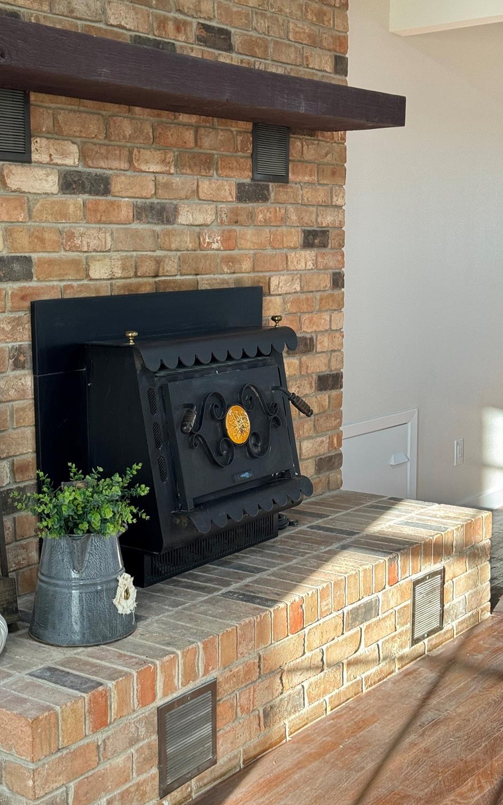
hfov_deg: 25.3
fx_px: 1118
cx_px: 204
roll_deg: +0.4
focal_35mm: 51
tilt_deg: -7.2
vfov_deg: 39.6
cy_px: 402
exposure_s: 1/60
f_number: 1.78
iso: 160
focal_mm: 6.76
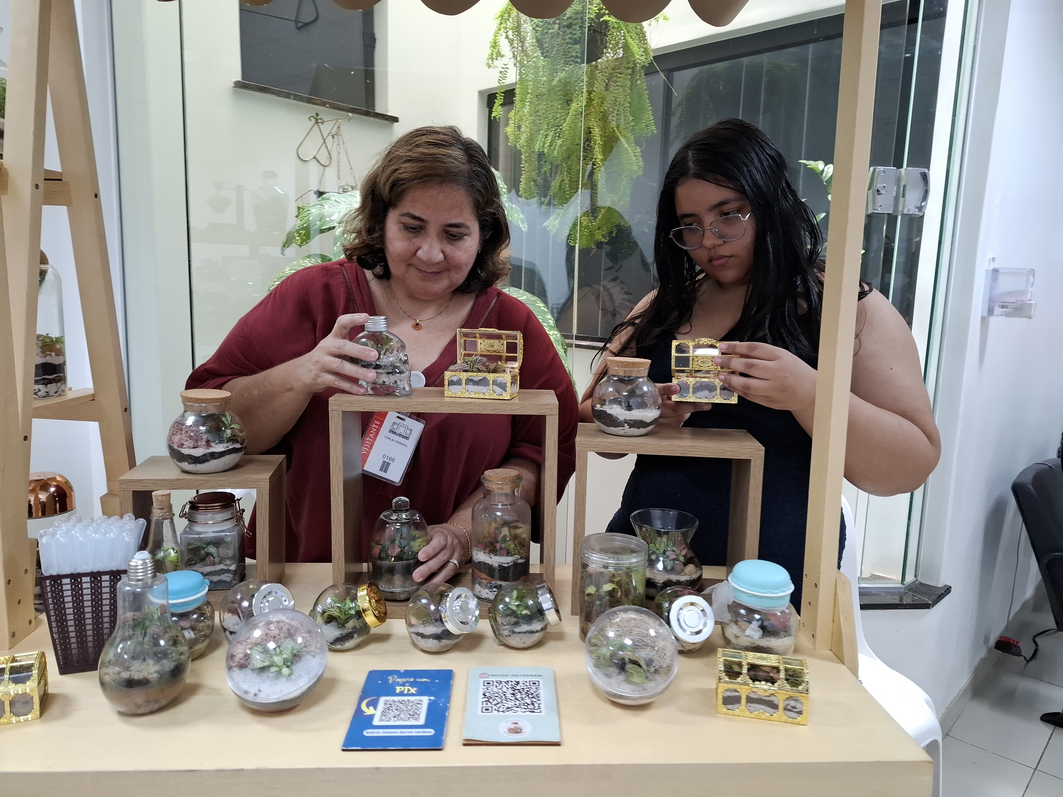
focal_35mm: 23
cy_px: 398
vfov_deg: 58.9
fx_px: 706
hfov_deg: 73.9
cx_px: 532
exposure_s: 1/60
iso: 320
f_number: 1.8
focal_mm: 5.54
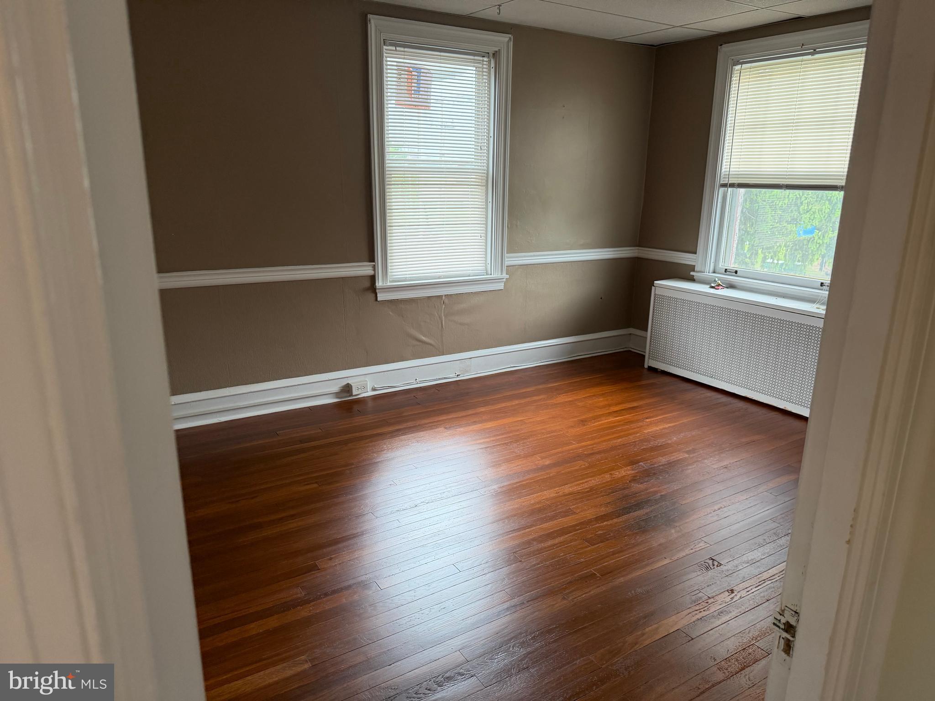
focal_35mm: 24
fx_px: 648
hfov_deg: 71.6
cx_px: 468
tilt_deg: -16.5
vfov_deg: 56.8
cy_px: 350
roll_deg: +0.1
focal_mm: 6.76
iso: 320
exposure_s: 1/120
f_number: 1.78
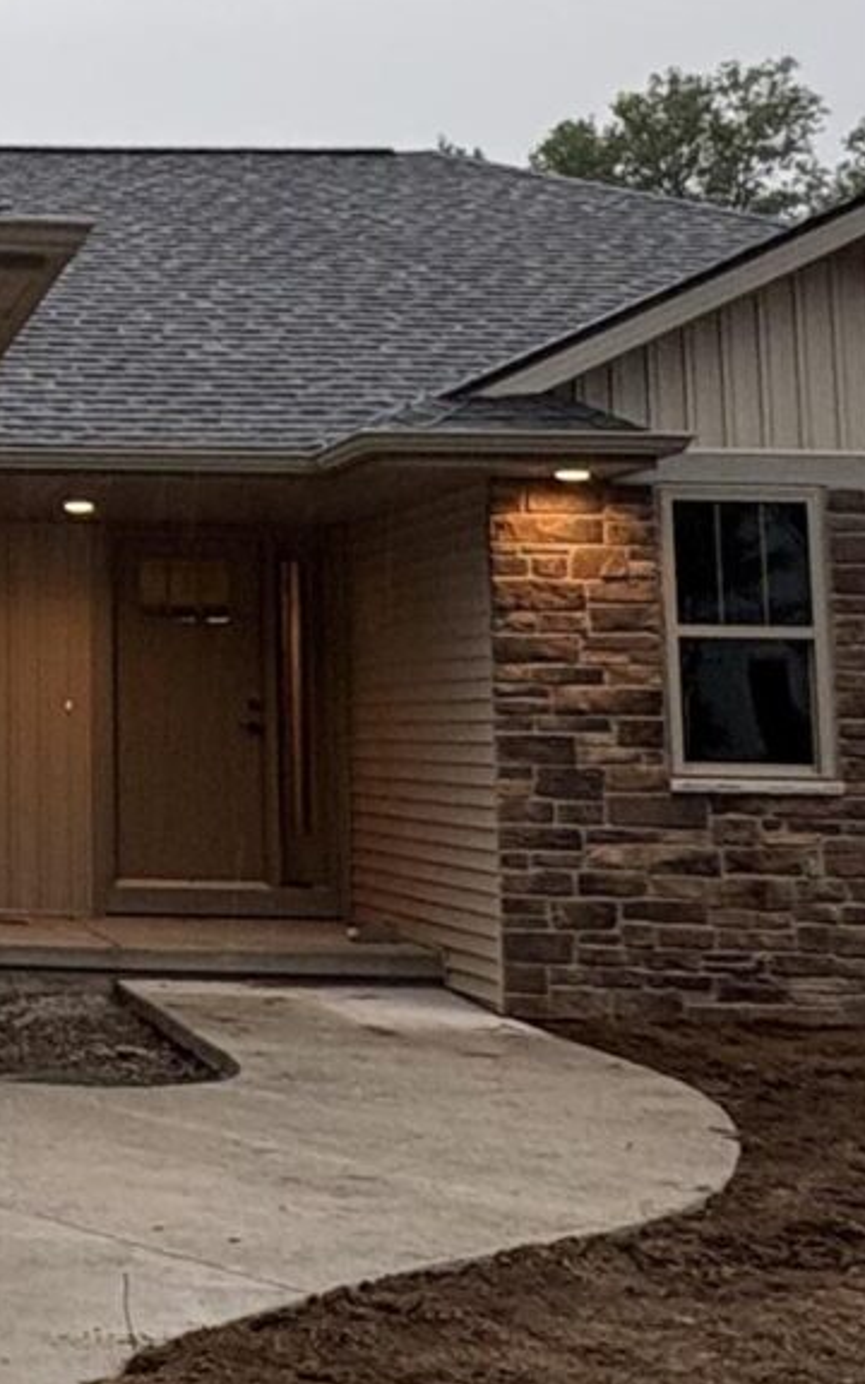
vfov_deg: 30.6
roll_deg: -1.5
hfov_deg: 17.7
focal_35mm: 66
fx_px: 2489
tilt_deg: +9.4
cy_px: 370
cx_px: -432
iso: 40
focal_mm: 2.22
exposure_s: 1/99
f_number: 2.2
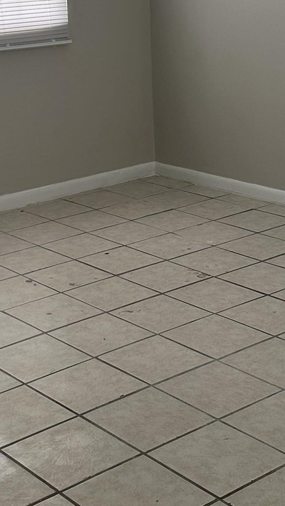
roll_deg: +0.6
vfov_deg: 28.5
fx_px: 981
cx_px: 84
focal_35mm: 73
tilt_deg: -10.5
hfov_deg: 16.5
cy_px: 116
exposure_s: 1/120
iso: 125
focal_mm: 6.86
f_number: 1.78
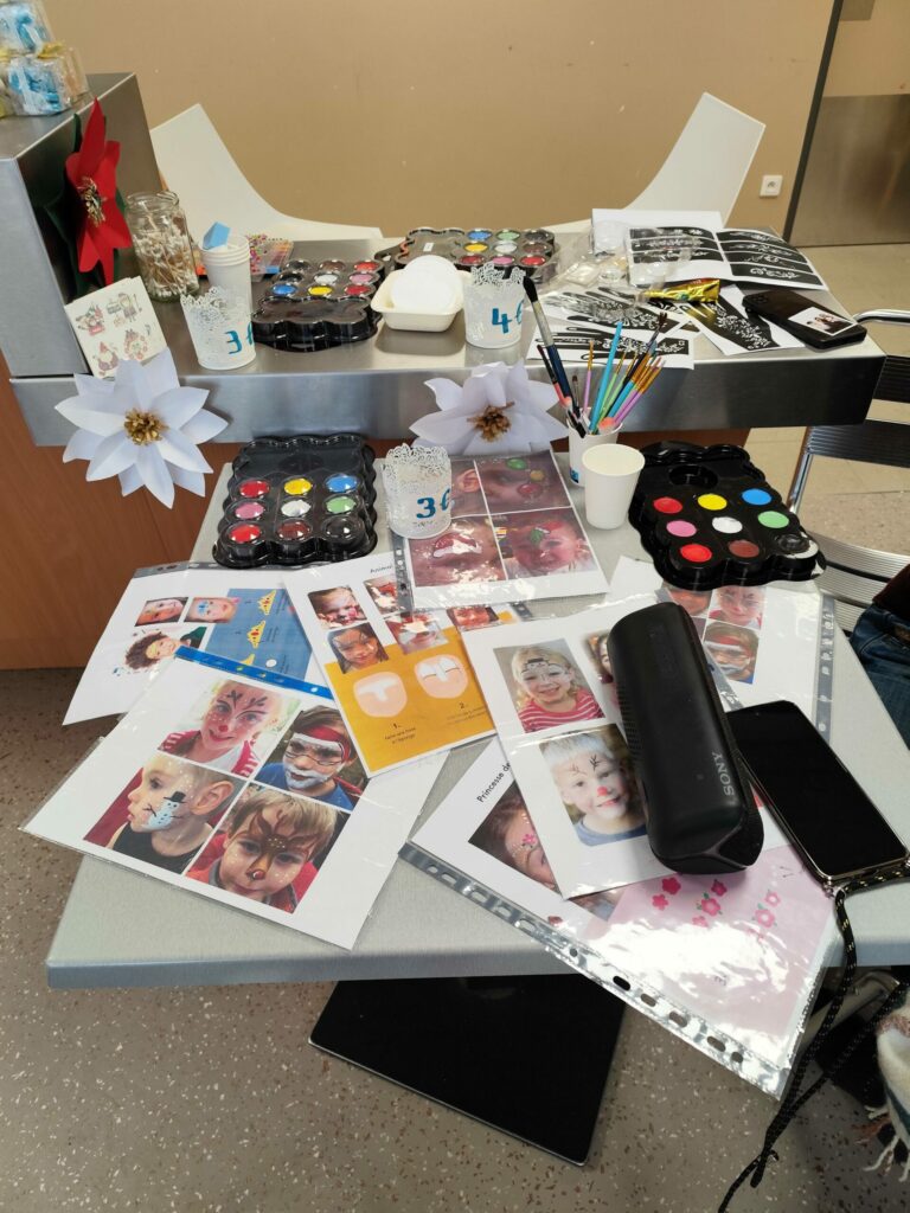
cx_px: 455
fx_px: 806
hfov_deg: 58.9
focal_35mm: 23
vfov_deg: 73.9
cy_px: 606
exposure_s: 1/100
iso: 200
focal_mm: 6.14
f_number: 1.65
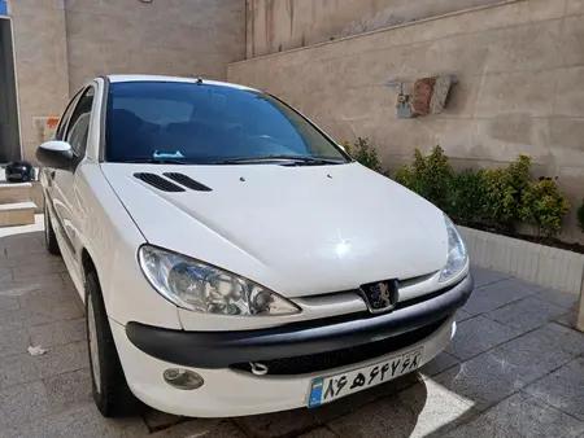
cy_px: 219
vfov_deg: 53.1
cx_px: 292
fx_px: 439
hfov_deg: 67.3
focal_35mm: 26
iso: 20
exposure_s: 1/1127
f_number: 1.8
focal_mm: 3.98
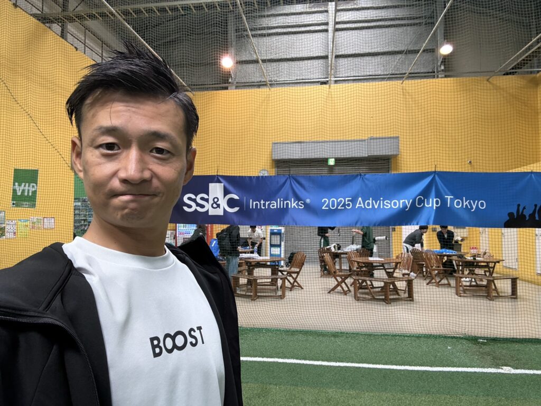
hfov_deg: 73.9
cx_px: 270
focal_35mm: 23
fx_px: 359
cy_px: 203
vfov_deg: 58.9
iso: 100
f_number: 1.9
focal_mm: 2.69
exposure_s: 1/50
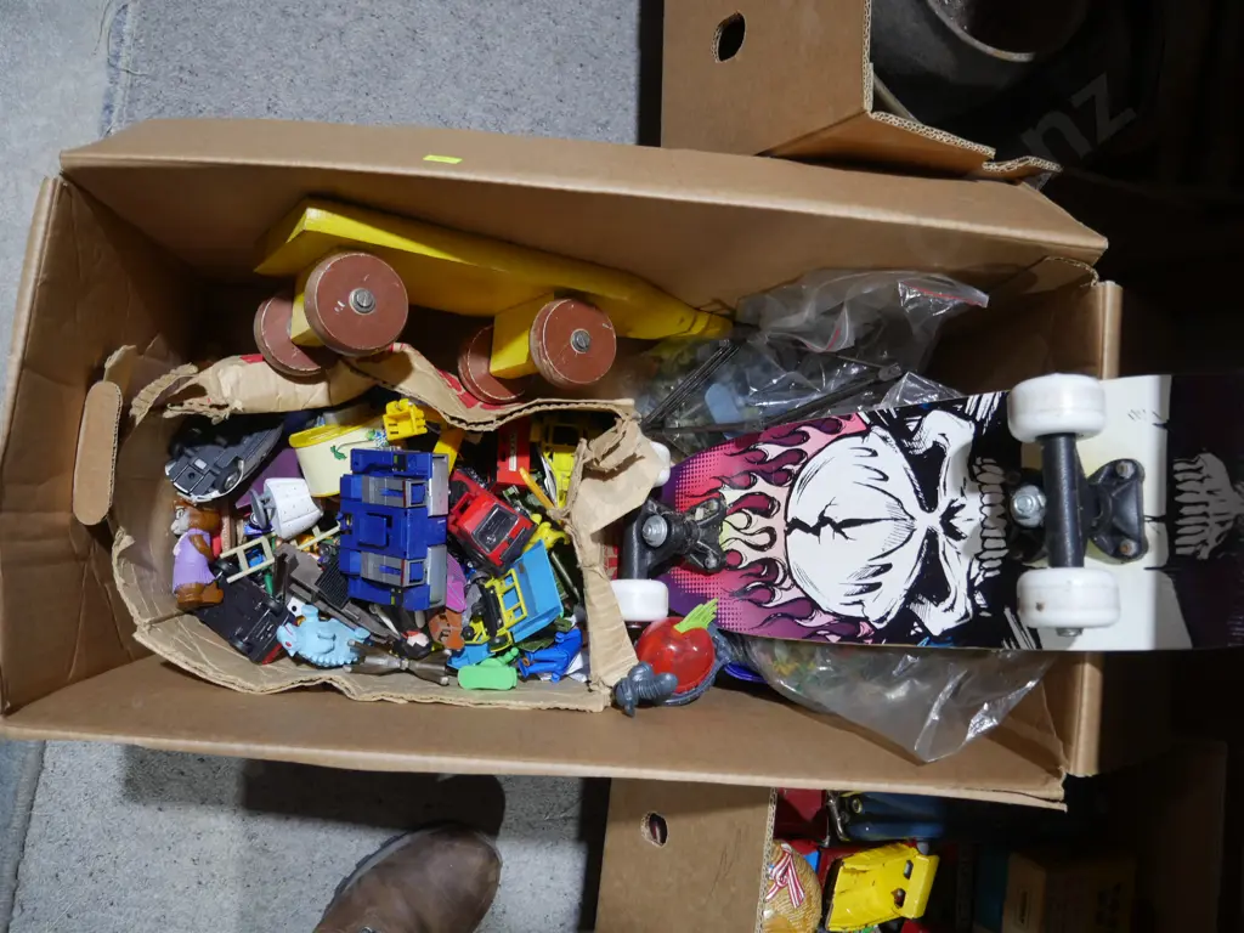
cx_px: 622
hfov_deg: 63.4
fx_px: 1006
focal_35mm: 28
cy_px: 466
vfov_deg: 49.7
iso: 500
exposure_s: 1/60
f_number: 3.5
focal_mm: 14
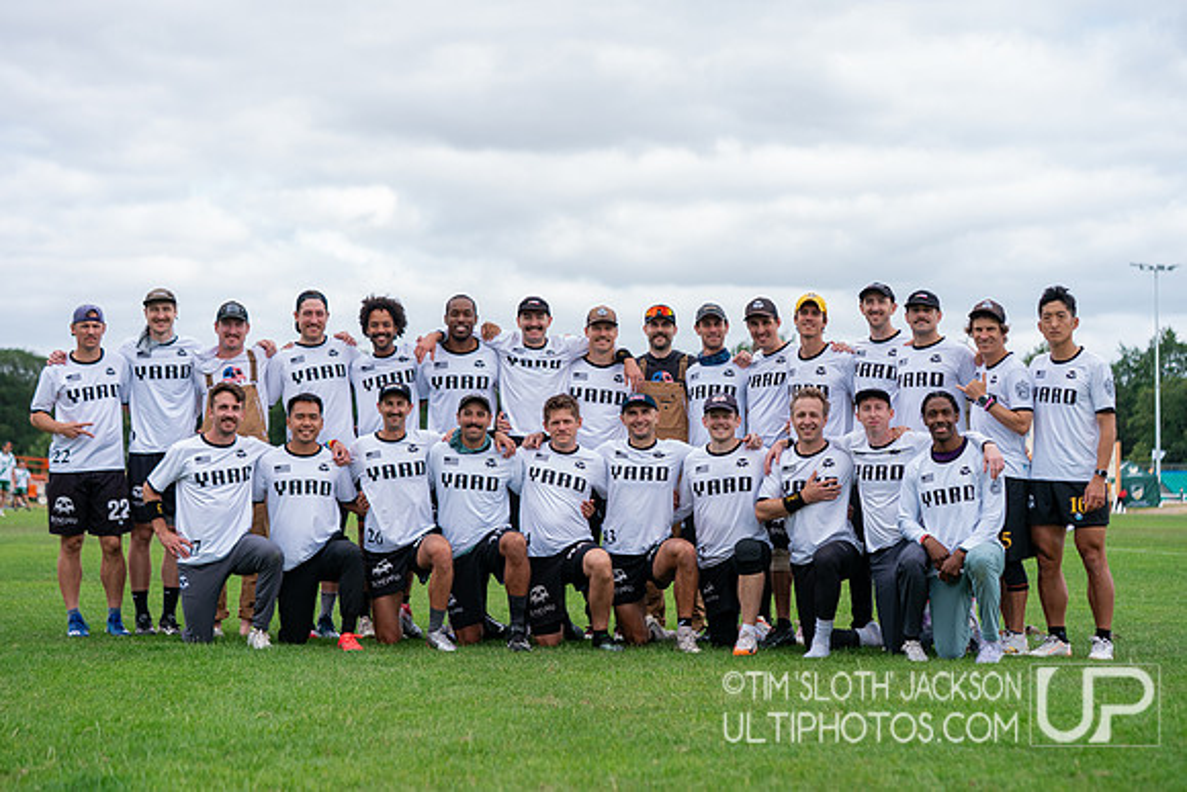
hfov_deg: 28.8
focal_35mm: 70
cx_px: 594
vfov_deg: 19.5
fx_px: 2308
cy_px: 396
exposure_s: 1/3200
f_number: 2.8
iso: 640
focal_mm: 70
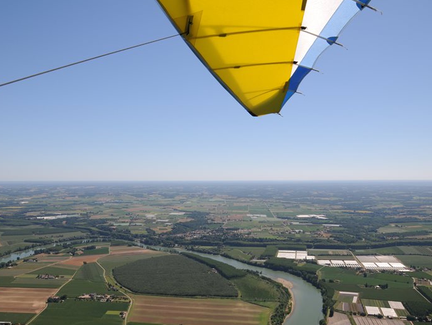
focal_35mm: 30
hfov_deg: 59.8
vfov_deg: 46.8
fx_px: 375
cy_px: 161
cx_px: 193
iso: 200
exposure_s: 1/400
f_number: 10
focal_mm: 18
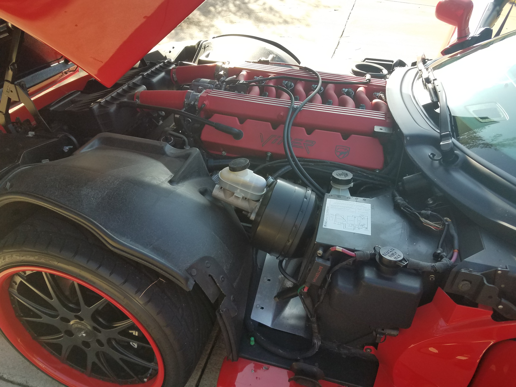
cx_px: 258
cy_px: 194
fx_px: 388
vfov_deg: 53.1
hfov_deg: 67.3
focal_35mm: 26
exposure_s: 1/443
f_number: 1.7
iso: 40
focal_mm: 4.2
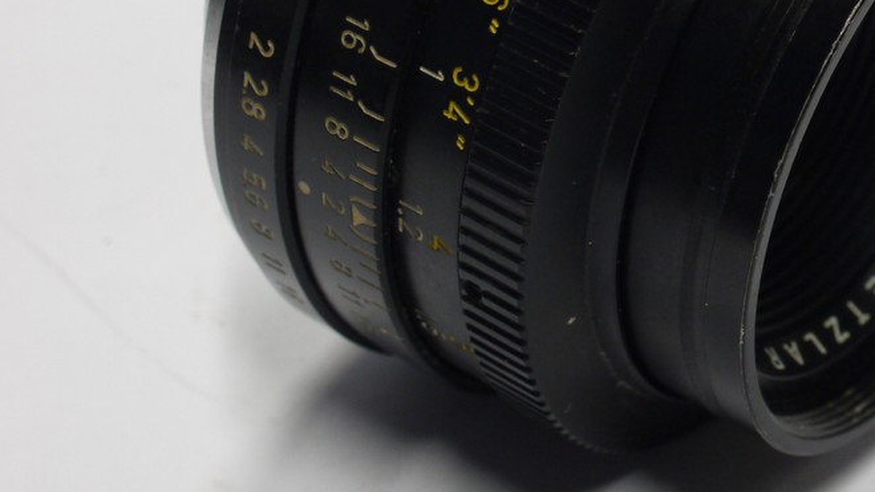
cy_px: 29
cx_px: 763
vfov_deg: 10.1
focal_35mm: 119
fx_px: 2762
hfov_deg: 17.8
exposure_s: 1/10
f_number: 10
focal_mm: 30
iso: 400
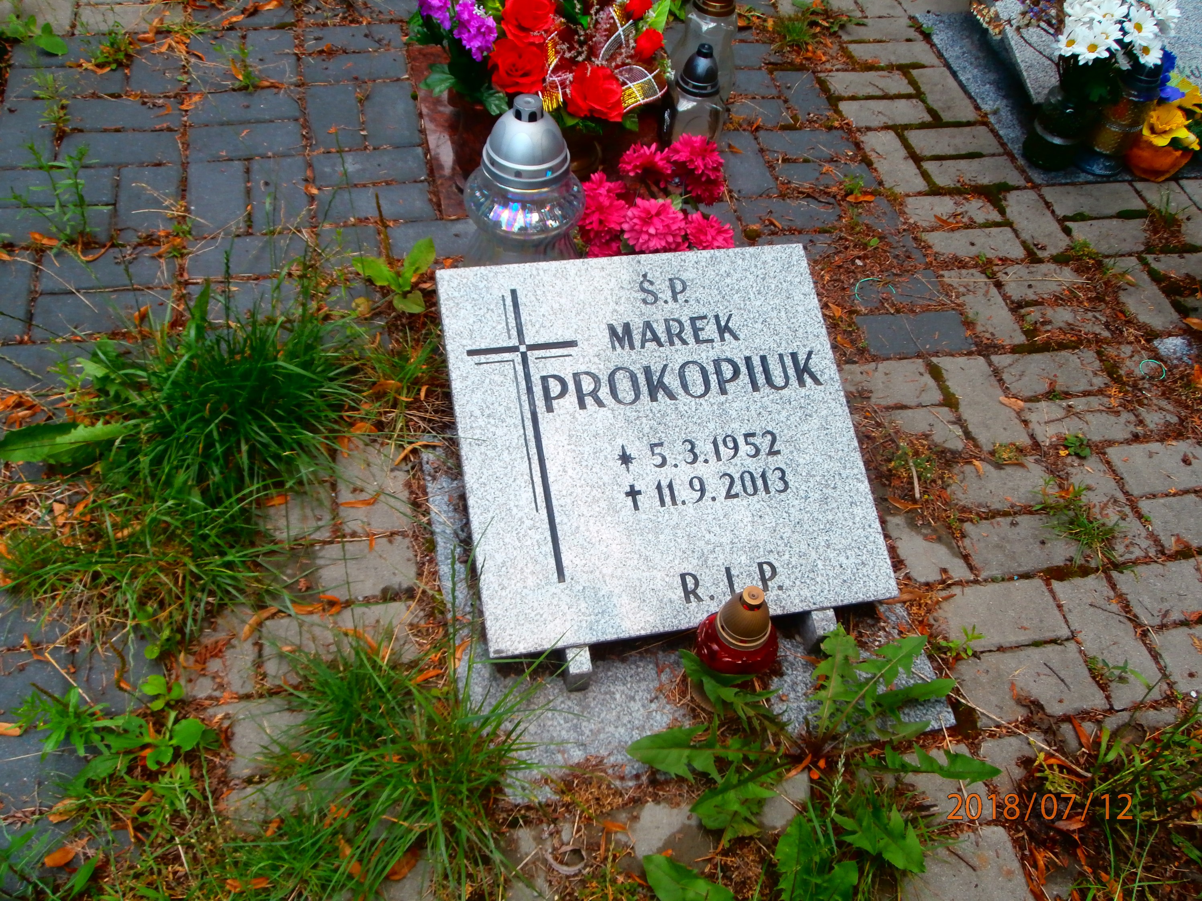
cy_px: 450
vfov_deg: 46.8
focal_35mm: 30
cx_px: 601
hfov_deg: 60.0
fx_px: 1042
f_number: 3.5
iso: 100
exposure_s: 1/250
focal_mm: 5.36
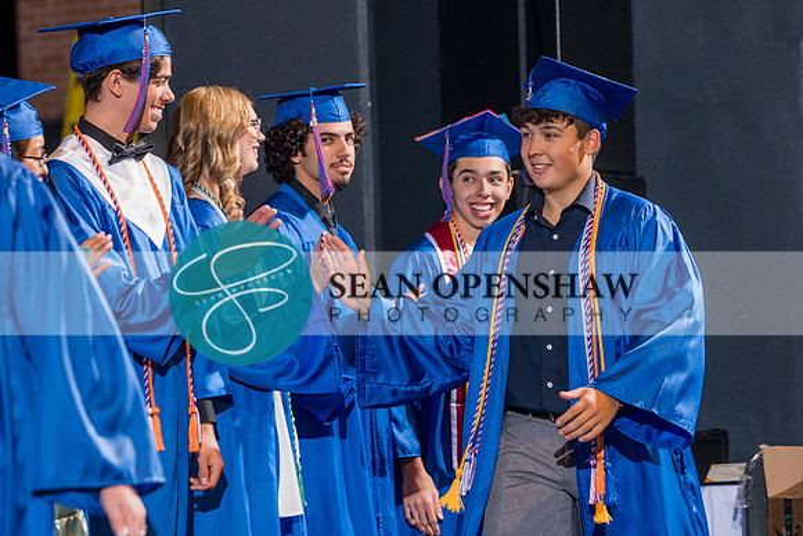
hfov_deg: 12.5
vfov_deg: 8.3
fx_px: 3675
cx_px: 424
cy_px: 273
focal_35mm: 165
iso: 500
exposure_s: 1/160
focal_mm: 104
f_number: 3.5
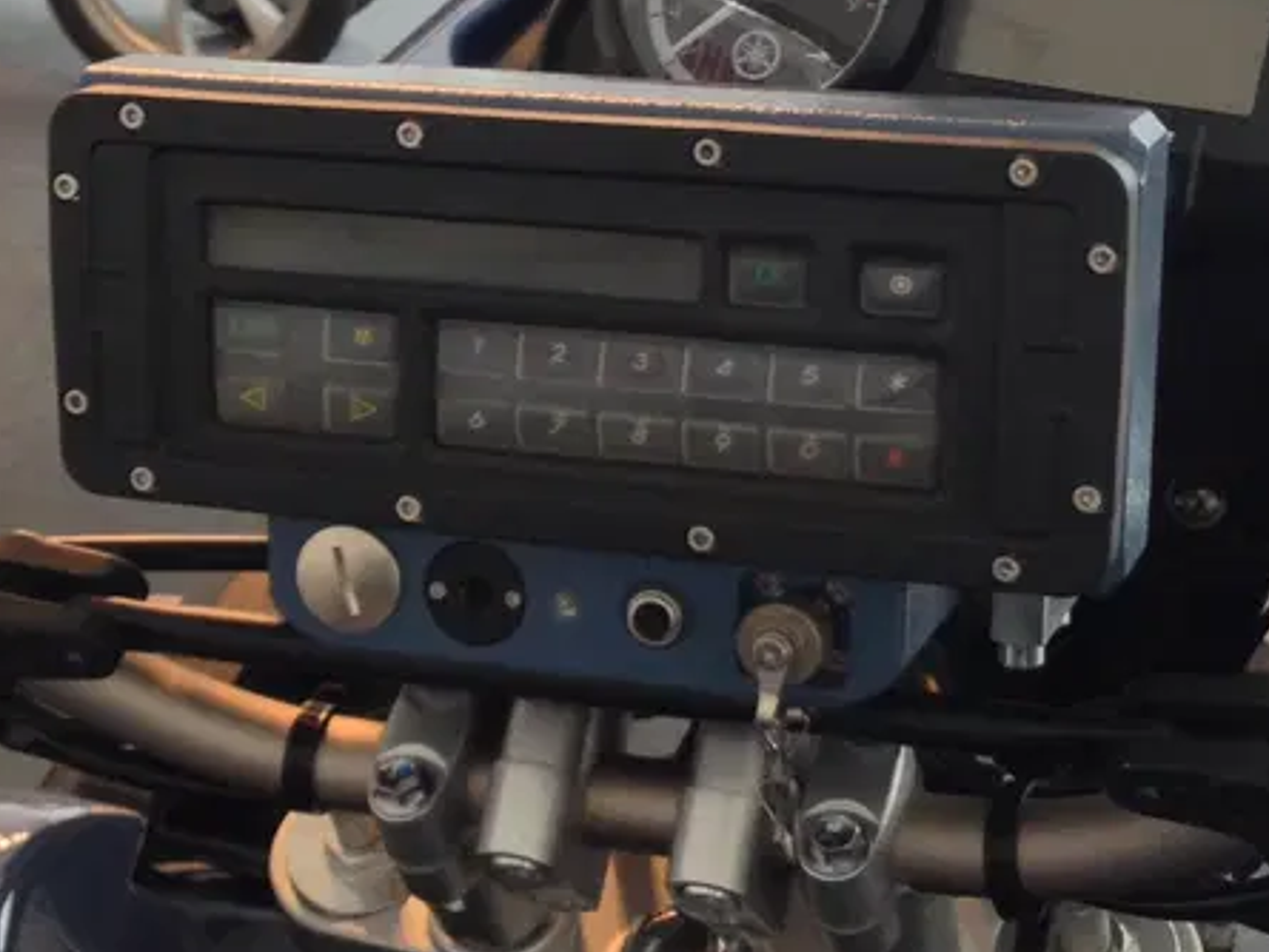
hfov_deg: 22.0
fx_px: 3264
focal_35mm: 89
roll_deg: -1.0
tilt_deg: -26.2
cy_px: 416
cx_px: 548
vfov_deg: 16.6
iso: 64
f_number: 2.4
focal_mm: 4.12
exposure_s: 1/20
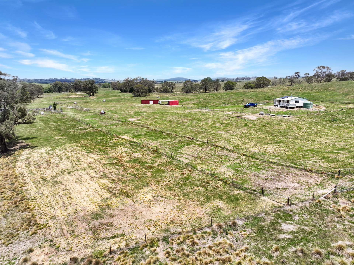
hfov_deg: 71.6
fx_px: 245
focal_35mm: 24
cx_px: 177
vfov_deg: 56.8
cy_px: 132
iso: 100
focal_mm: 12.3
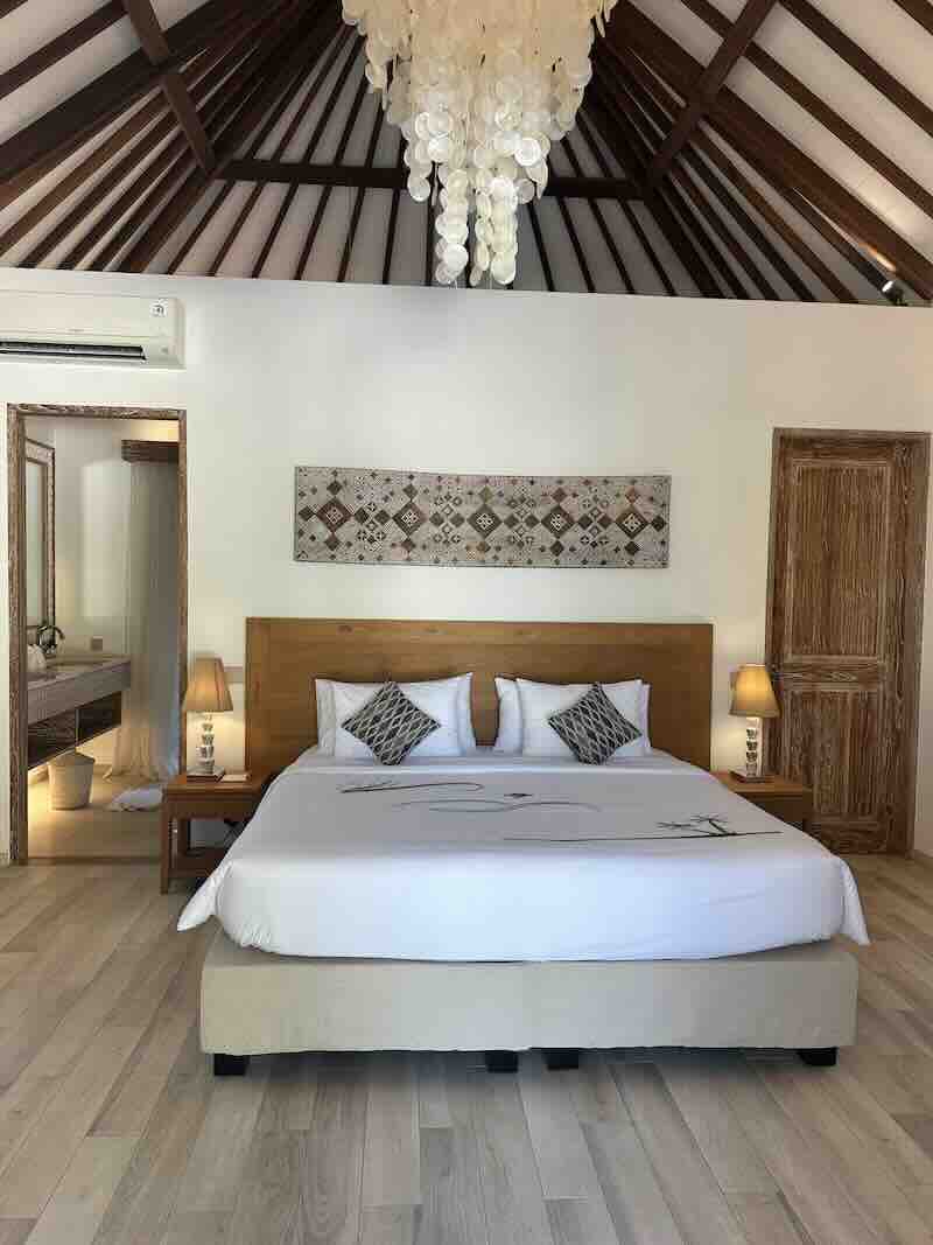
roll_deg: -1.0
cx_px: 466
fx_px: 863
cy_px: 622
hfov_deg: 56.8
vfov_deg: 71.6
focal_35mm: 24
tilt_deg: -2.3
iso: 100
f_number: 1.78
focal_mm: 6.86
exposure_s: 1/100
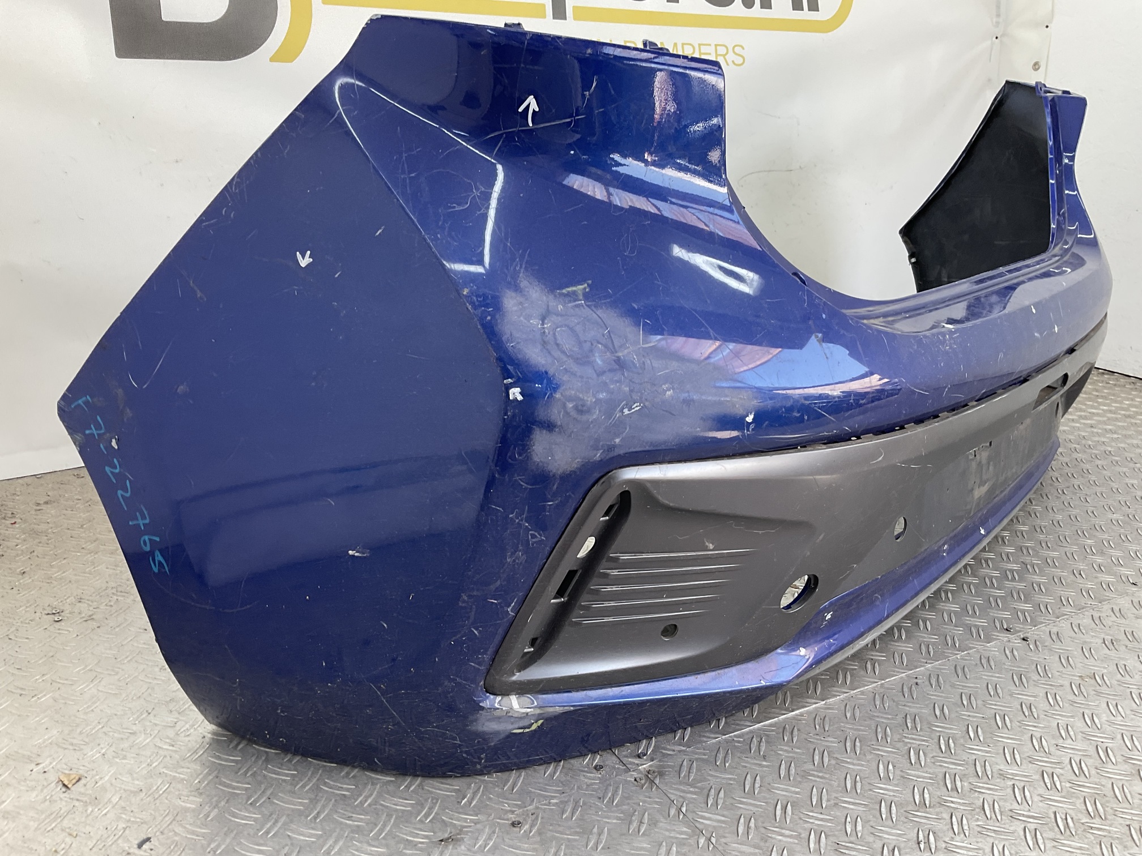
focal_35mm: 29
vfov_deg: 48.2
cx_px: 571
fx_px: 957
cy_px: 428
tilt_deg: -17.8
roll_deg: -3.2
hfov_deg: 61.7
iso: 40
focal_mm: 3
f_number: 1.8
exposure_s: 1/120
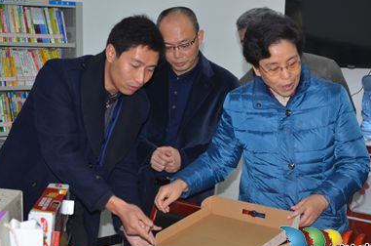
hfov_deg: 30.1
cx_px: 218
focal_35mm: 67
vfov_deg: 20.2
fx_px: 689
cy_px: 138
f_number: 3.8
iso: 100
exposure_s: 1/60
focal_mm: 34
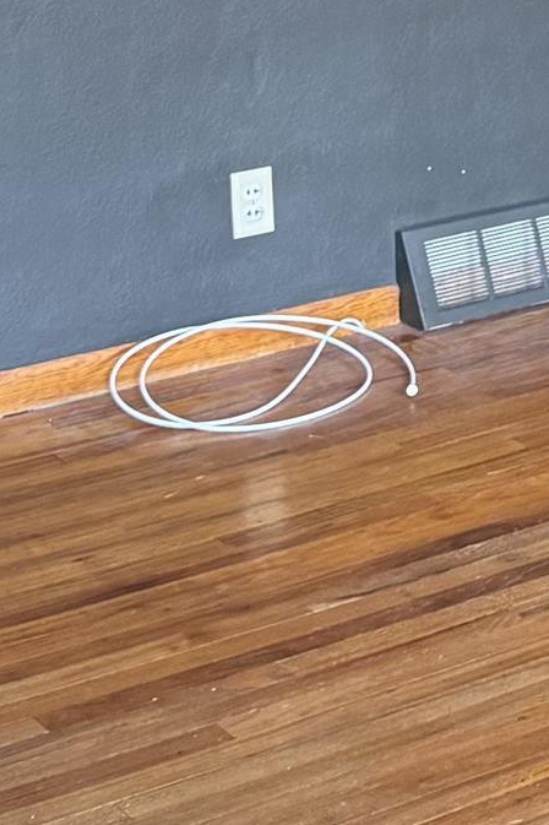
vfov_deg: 17.3
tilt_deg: -9.5
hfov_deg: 11.3
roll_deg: +0.1
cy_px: -92
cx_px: 945
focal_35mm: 114
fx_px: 2610
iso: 320
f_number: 1.78
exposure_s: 1/60
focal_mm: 6.76
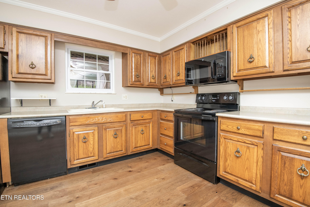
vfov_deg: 73.7
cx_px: 155
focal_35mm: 16
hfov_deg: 96.7
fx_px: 138
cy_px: 104
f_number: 9
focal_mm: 16
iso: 500
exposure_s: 1/250
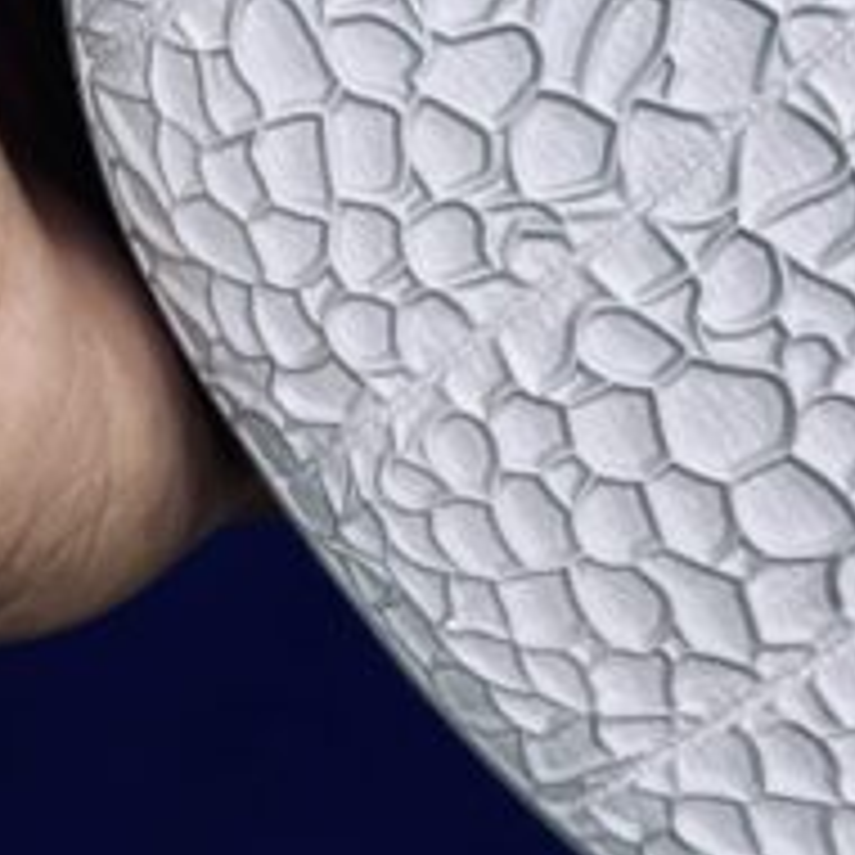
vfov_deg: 8.2
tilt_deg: -55.8
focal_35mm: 208
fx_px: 5812
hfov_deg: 8.4
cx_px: 315
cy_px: -538
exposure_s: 1/128
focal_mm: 6.86
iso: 64
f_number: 1.78
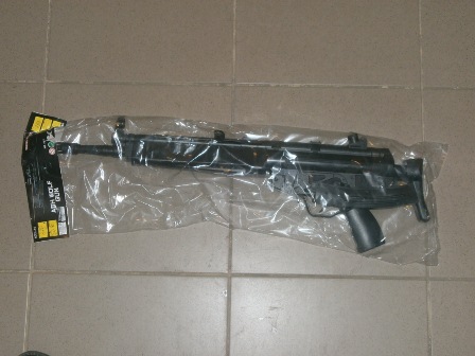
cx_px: 238
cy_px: 178
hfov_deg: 36.2
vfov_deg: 27.5
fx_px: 727
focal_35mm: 53
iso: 125
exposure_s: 1/50
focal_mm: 9.4
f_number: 4.1
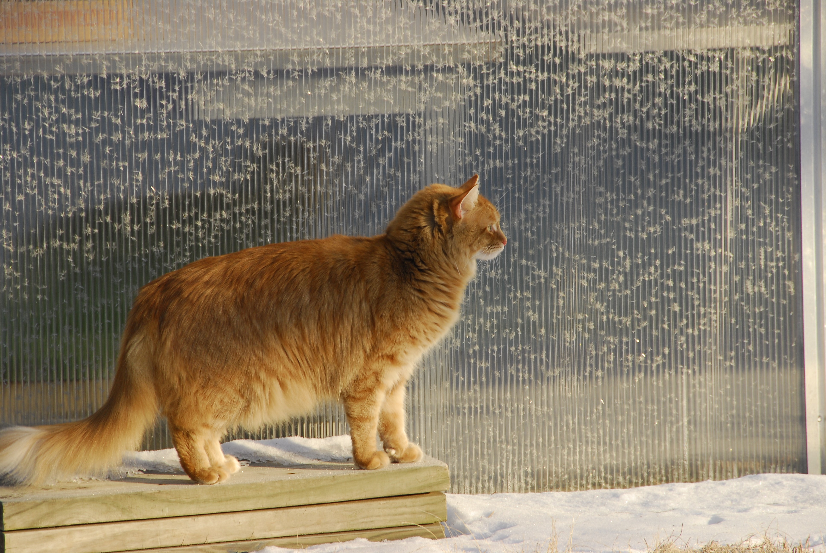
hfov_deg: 6.9
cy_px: 276
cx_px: 413
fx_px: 6892
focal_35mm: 300
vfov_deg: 4.6
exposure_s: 1/100
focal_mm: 200
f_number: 9
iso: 200
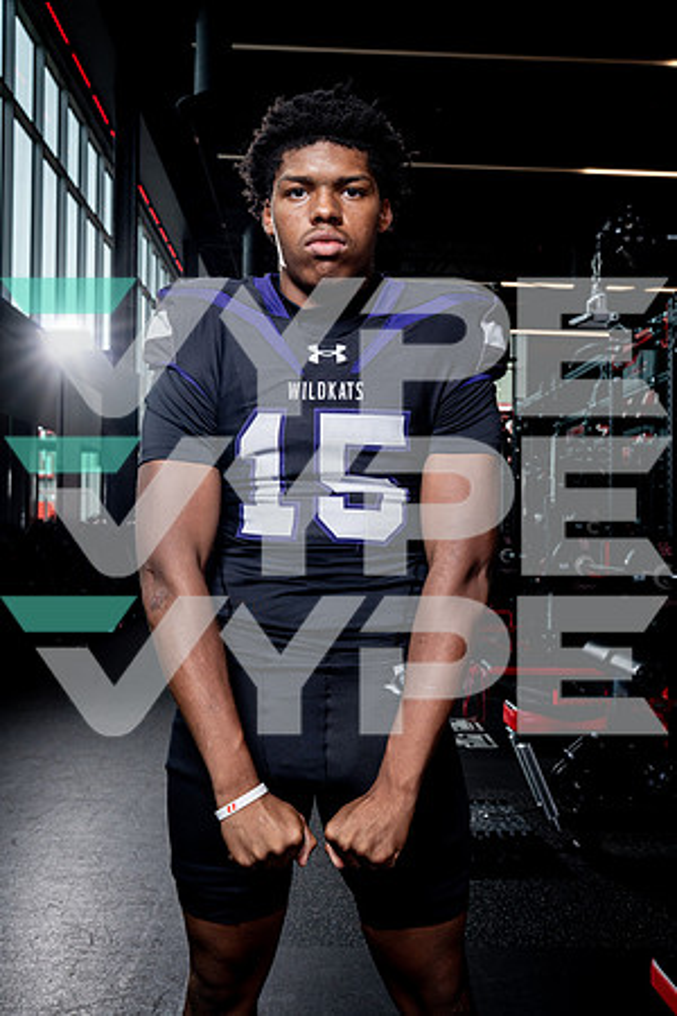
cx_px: 338
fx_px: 987
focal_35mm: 35
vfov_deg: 54.4
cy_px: 508
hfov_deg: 37.9
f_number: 8
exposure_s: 1/250
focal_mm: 35
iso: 640
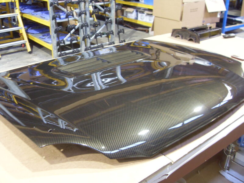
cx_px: 122
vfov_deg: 40.7
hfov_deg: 52.6
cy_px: 92
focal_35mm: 35
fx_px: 247
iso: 200
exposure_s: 1/6
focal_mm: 6.3
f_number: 2.8
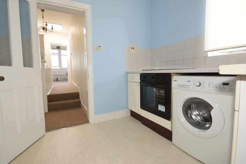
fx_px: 109
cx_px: 120
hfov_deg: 96.7
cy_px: 77
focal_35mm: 16
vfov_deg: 73.7
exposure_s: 1/125
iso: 800
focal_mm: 10
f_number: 5.6
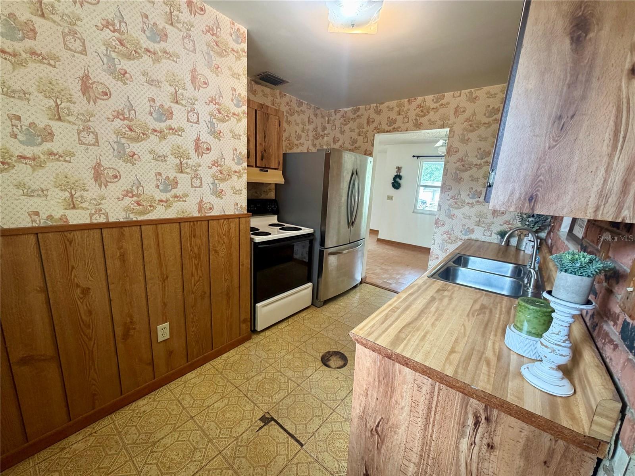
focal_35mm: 14
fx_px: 257
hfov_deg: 102.1
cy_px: 238
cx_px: 318
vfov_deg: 85.7
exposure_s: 1/60
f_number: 2.2
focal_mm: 2.22
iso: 250
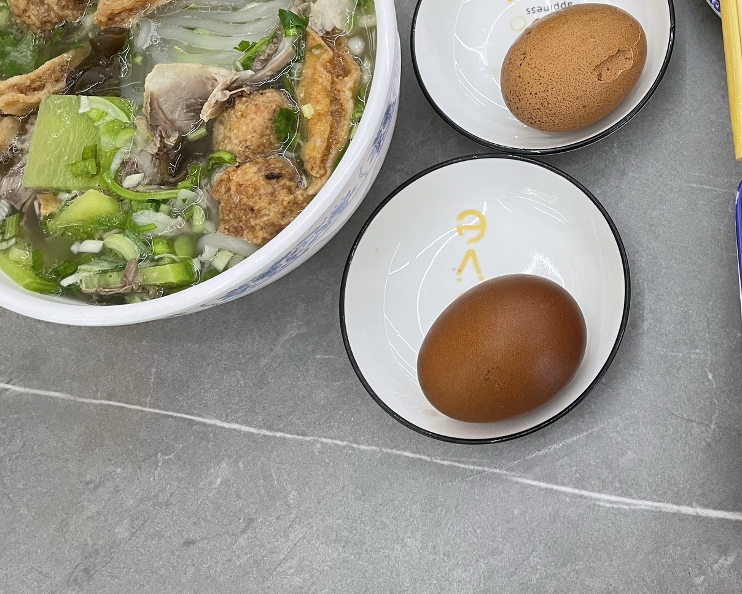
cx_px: 589
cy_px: 185
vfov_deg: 35.2
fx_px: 923
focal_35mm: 42
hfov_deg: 42.0
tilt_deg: -71.6
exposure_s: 1/50
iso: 125
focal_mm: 4.2
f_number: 1.6
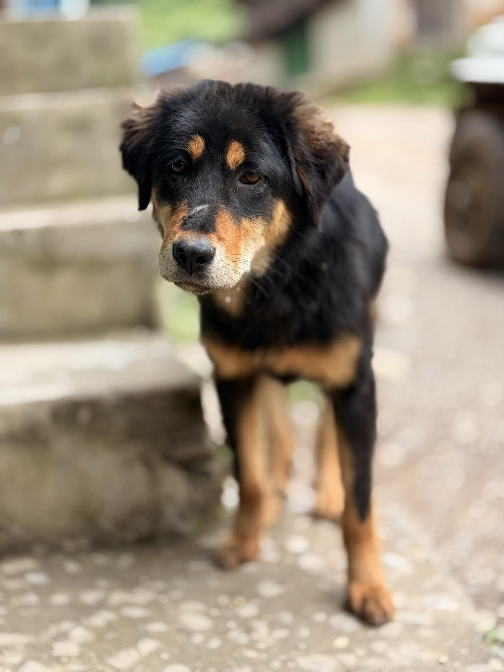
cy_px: 336
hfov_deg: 30.3
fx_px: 932
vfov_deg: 39.7
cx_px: 252
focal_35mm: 48
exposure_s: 1/534
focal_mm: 6.76
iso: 64
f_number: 1.78
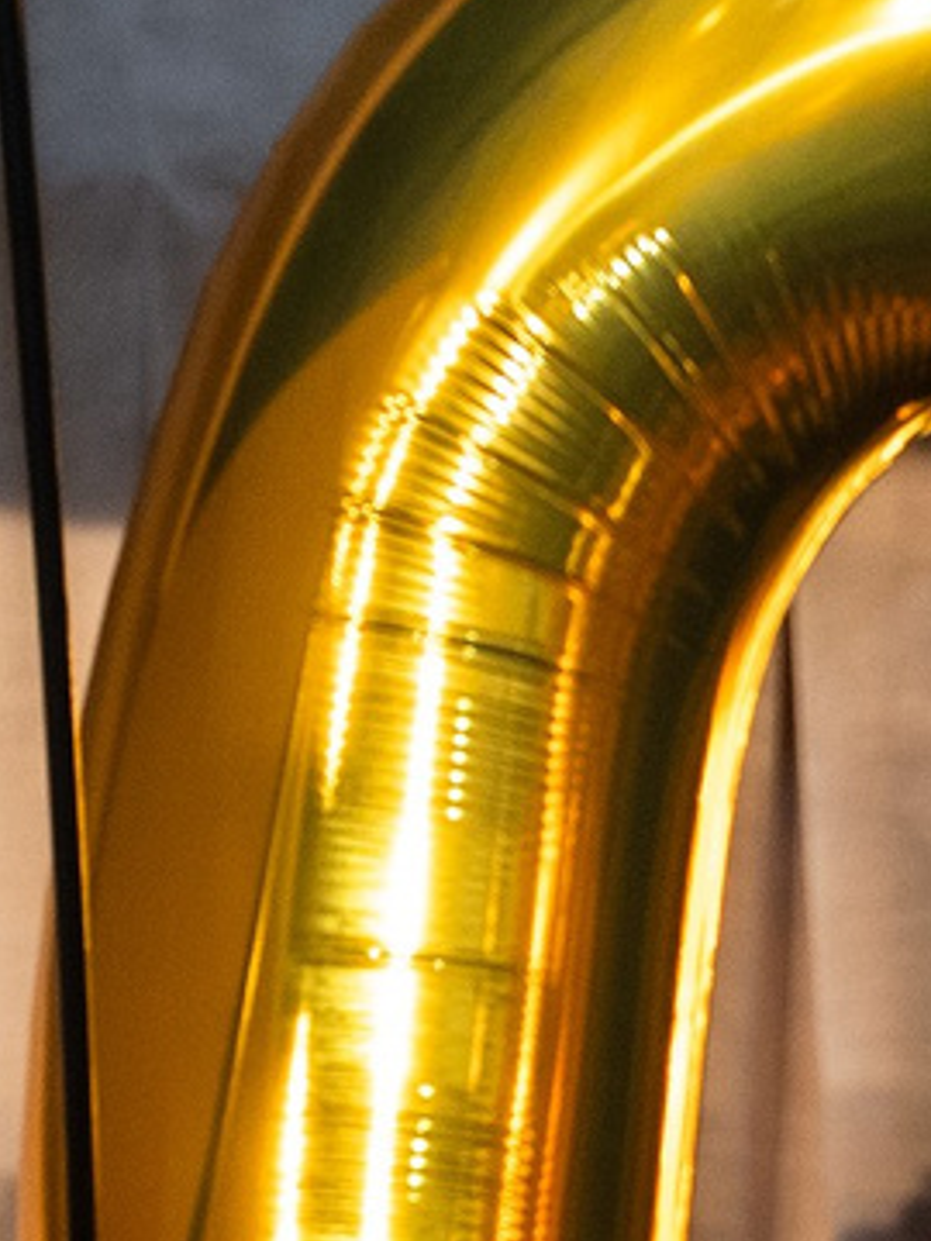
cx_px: 2034
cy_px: 2780
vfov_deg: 6.0
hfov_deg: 4.6
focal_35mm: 318
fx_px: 11404
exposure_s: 1/160
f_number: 2.8
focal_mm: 46.5
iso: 1600
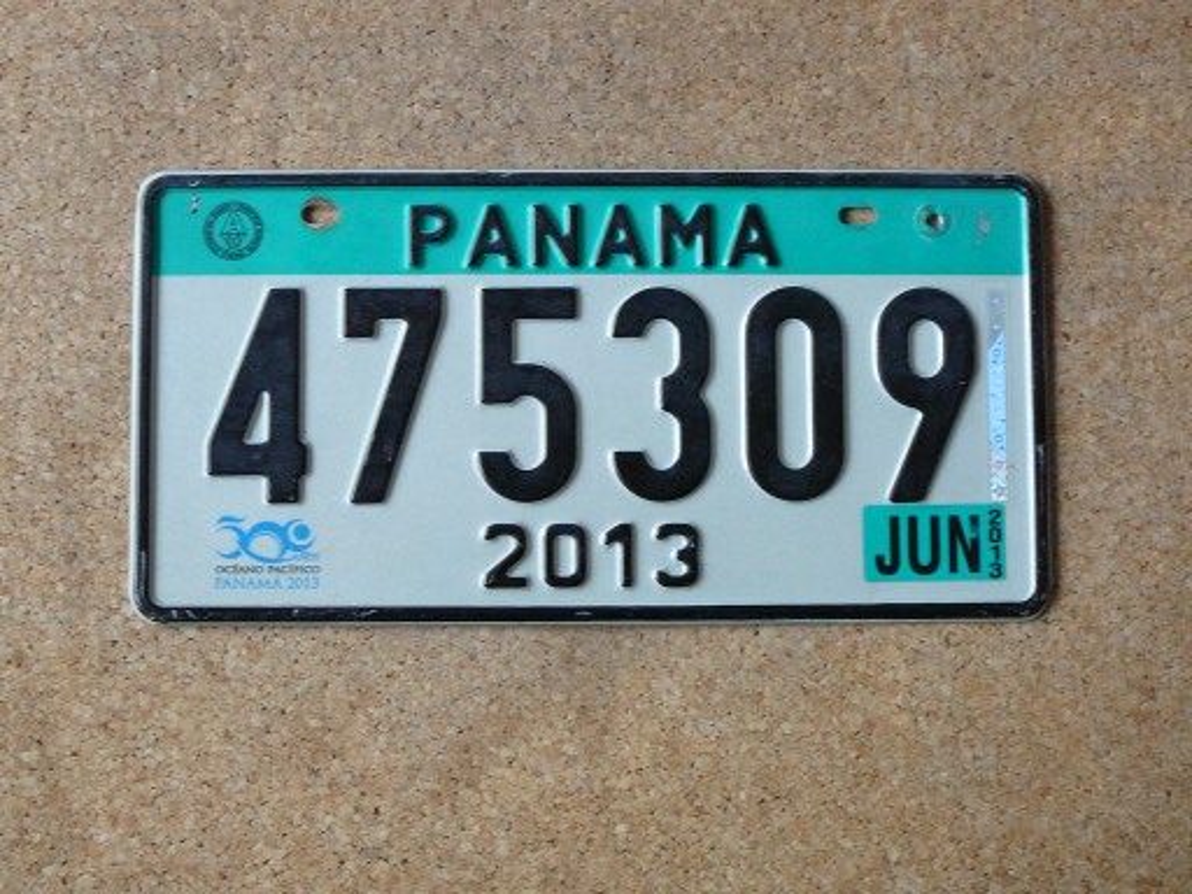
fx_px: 1550
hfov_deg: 42.1
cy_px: 447
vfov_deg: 32.2
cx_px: 596
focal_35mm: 45
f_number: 3.2
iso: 200
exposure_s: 1/15
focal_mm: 6.7
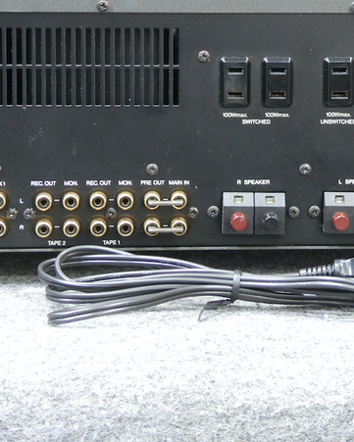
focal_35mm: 135
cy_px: 115
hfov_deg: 11.4
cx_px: 229
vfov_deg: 14.2
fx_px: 1767
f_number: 4.4
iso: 200
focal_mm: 11.7
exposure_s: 1/1.3
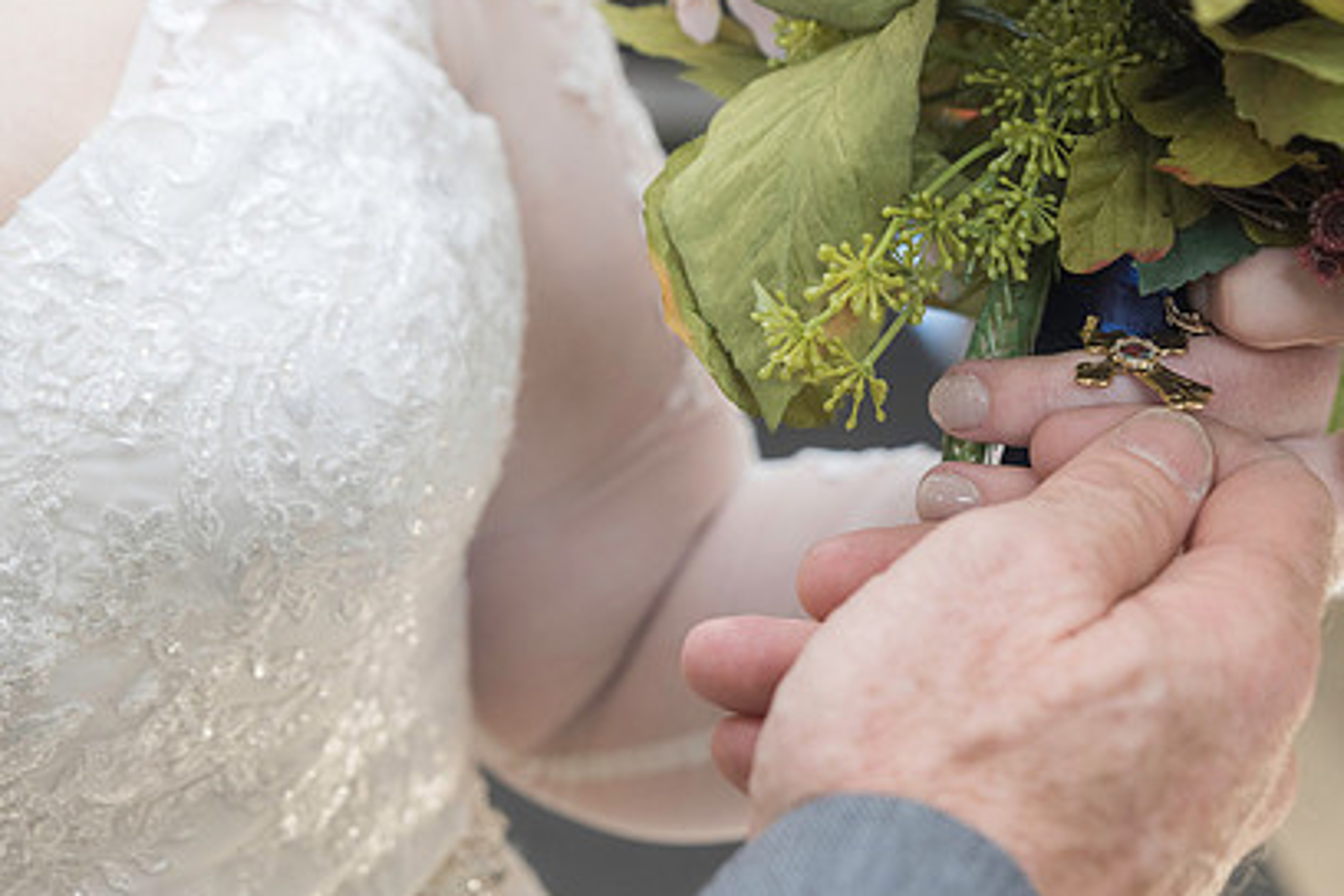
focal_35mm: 74
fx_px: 2762
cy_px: 433
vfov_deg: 18.4
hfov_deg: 27.1
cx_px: 929
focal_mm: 52
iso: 640
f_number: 4.5
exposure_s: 1/200
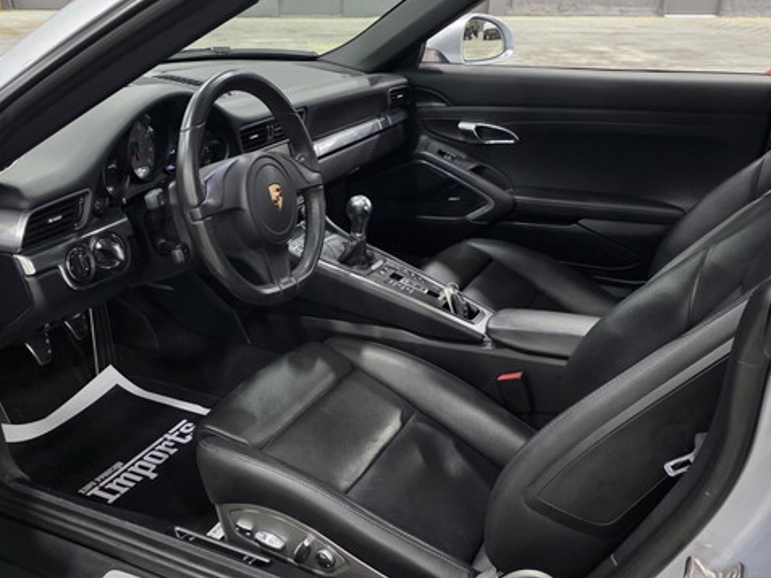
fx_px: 824
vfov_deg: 38.5
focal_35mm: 37
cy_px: 347
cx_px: 322
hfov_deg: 49.9
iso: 1000
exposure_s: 1/120
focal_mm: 6.3
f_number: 1.7
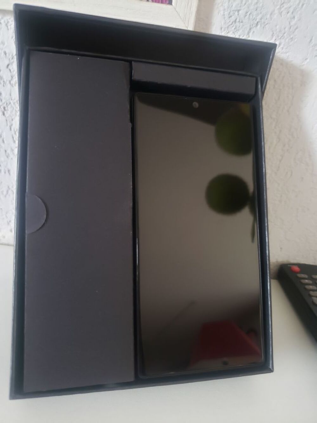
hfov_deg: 53.1
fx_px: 317
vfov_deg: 67.3
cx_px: 158
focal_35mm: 26
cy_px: 212
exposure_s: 1/20
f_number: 1.5
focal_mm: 4.3
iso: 250
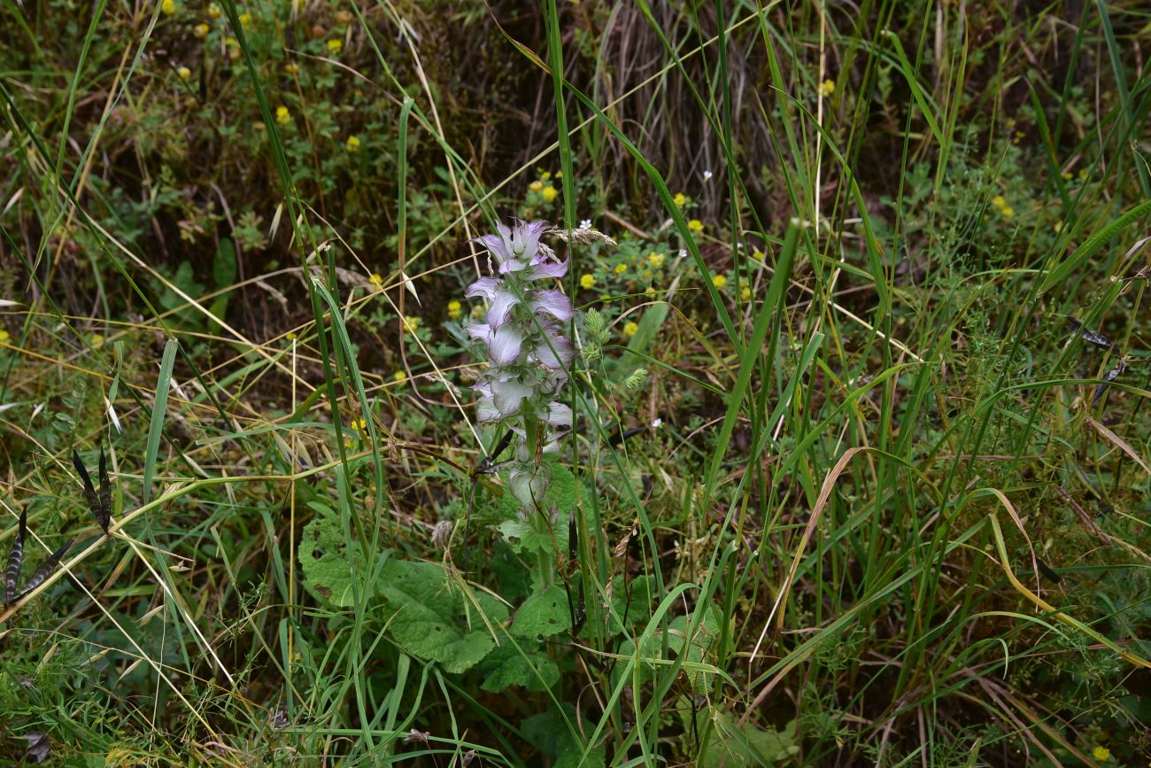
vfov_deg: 27.0
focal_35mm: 50
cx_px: 576
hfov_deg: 39.6
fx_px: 1599
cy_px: 384
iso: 320
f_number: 10
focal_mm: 50
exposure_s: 1/125
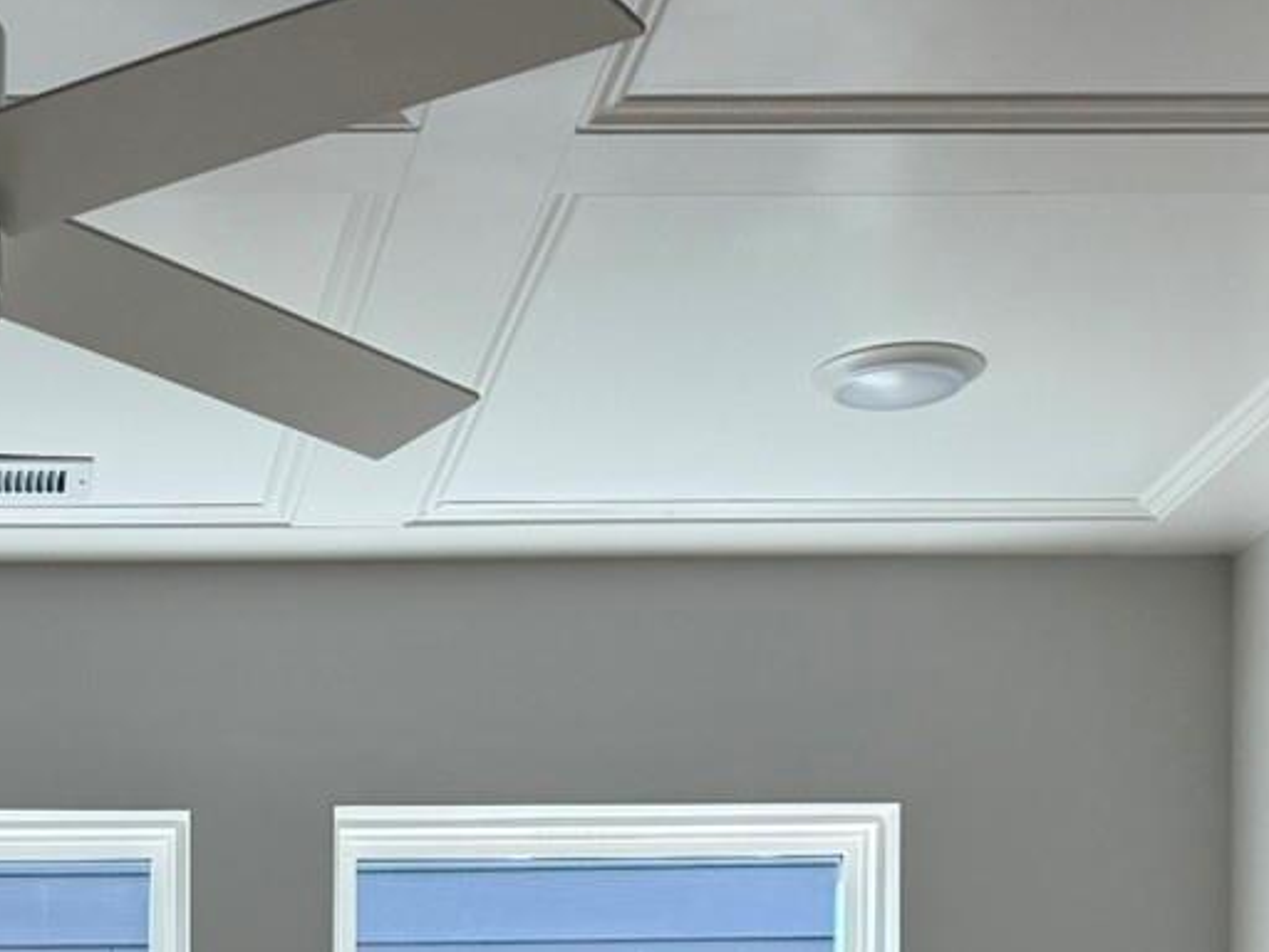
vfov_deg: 14.1
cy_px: 1562
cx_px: -59
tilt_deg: -0.6
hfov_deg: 19.7
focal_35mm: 96
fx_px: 3519
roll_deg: +0.5
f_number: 1.78
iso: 100
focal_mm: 6.76
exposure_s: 1/342
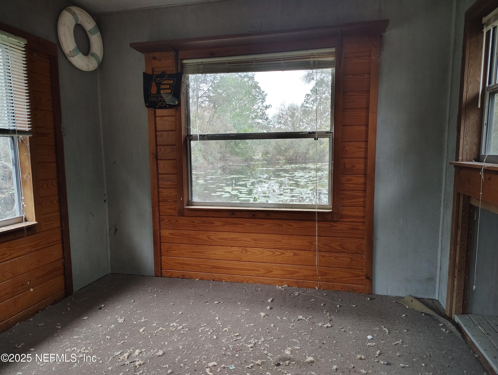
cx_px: 249
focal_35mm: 24
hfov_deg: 71.5
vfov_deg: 56.9
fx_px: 346
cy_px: 188
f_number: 1.8
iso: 1853
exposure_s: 1/60
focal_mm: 5.56
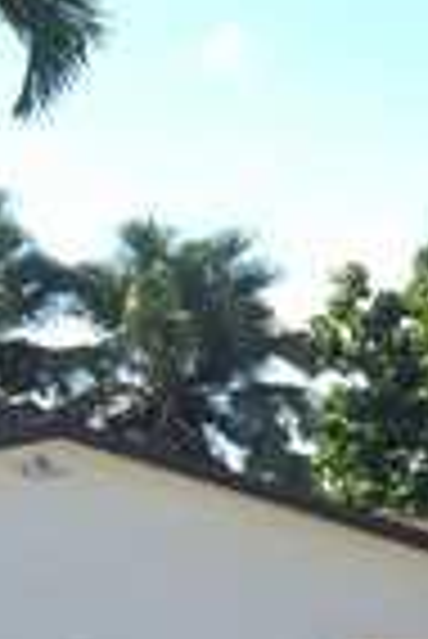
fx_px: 3024
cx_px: 888
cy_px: 508
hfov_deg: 7.7
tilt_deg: +4.5
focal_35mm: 170
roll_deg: -0.9
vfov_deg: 12.0
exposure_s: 1/638
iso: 32
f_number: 2.2
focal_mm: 4.15
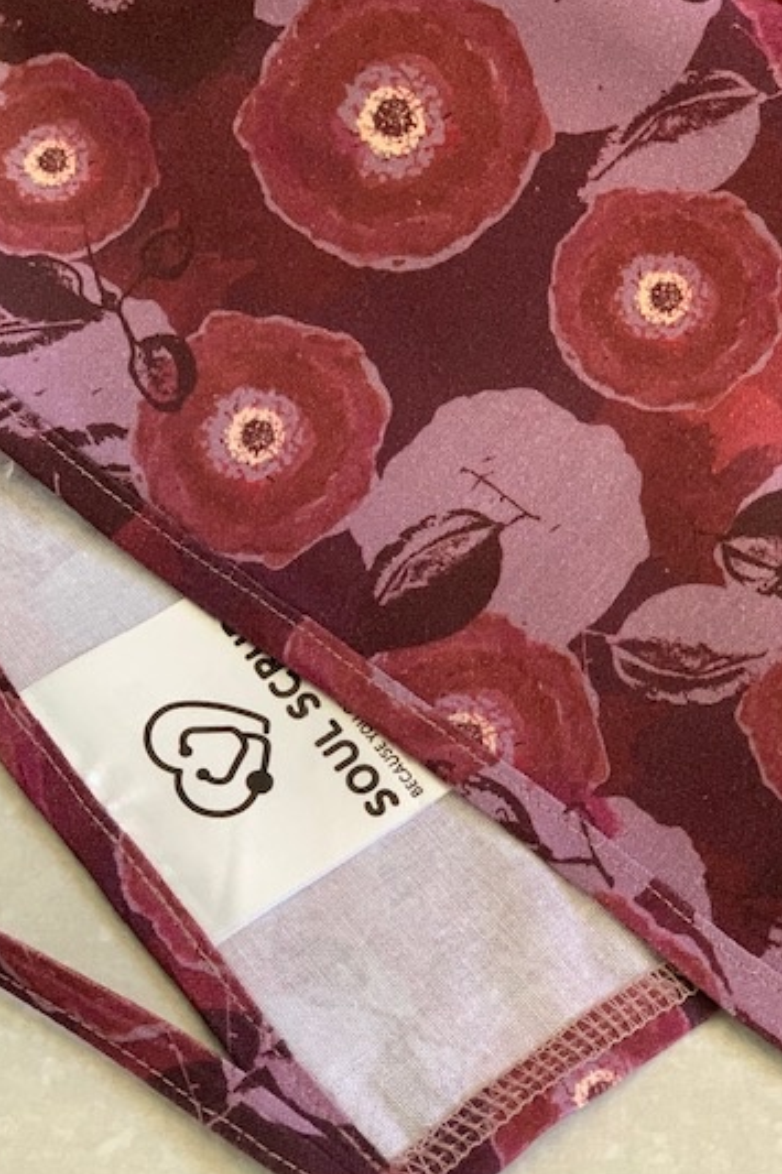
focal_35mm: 65
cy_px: 551
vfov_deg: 31.0
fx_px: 2119
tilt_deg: -55.2
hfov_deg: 20.9
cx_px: 394
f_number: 2.4
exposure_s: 1/60
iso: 250
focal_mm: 6
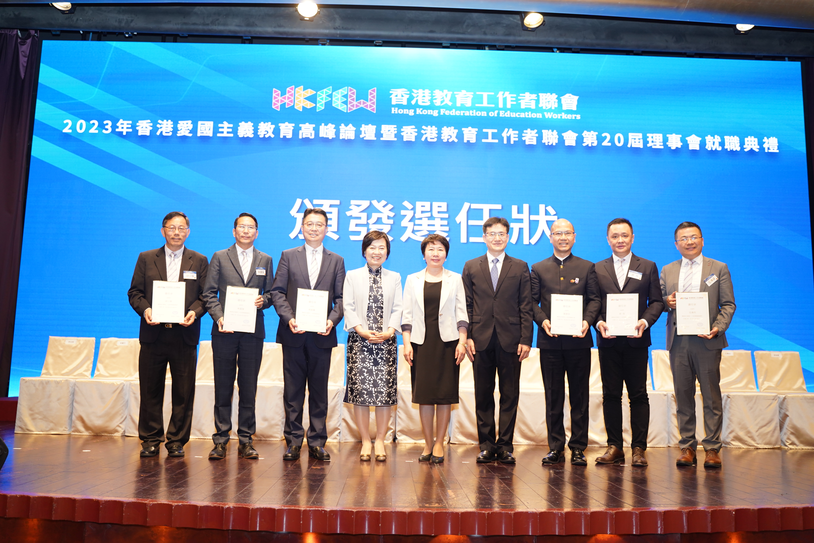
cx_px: 407
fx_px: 723
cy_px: 272
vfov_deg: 41.1
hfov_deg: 58.7
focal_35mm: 32
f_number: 3.2
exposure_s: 1/125
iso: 1250
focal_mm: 32
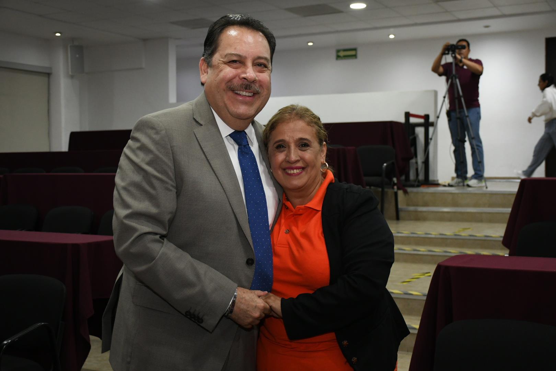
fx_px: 741
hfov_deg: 41.1
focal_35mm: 48
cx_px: 278
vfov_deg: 28.1
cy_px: 186
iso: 1600
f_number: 4
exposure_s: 1/100
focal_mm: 32
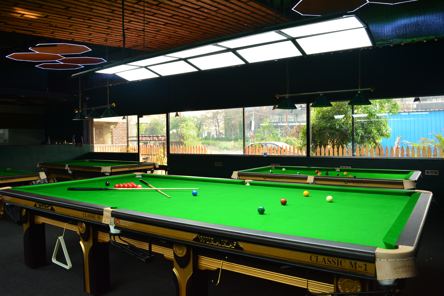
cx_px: 222
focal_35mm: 27
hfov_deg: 67.4
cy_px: 148
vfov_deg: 48.0
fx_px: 333
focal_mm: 18
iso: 800
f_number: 6.3
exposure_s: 1/250
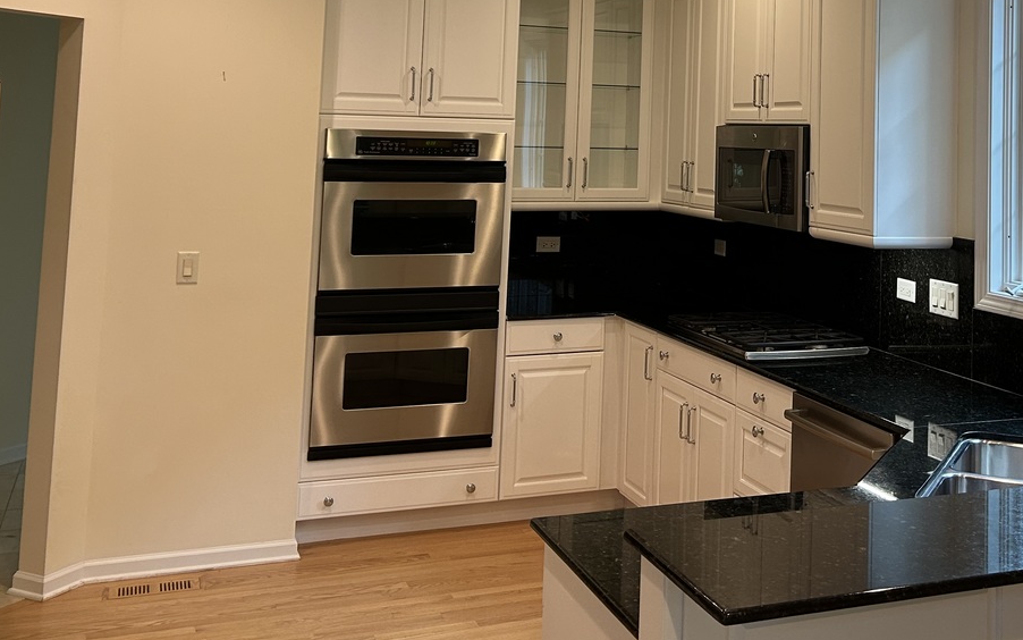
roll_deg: -1.5
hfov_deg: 44.4
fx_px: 1227
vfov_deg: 27.9
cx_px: 705
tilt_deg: +4.1
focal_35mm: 44
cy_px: 43
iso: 100
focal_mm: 5.7
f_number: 1.5
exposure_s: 1/120
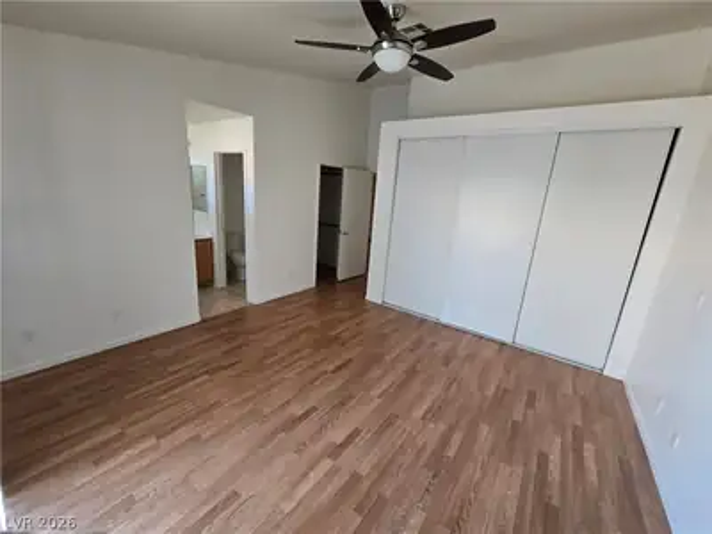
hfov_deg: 106.2
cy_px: 267
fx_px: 267
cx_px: 356
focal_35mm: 13
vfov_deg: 89.9
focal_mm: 2.2
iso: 200
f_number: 2.2
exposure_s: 1/60
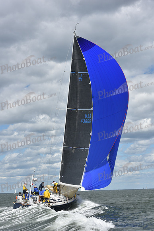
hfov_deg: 19.5
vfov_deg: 28.8
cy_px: 116
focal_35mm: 70
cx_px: 77
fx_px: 449
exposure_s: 1/1250
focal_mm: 70
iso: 320
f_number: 9
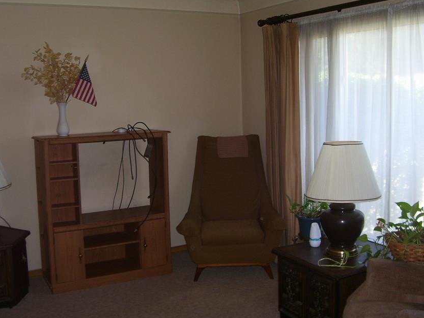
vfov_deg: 34.3
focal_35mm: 42
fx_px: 515
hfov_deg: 44.8
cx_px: 220
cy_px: 133
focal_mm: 5.6
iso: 80
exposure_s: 1/60
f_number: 2.7
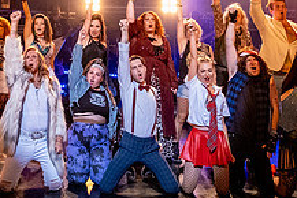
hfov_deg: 33.0
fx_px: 495
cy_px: -30
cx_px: 94
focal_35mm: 60
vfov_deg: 21.3
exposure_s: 1/250
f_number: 4
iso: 2500
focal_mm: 10
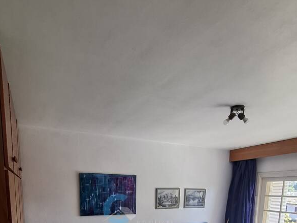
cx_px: 139
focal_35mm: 24
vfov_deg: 47.0
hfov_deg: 71.5
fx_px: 206
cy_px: 225
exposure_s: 1/50
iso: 50
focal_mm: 1.74
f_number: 2.2
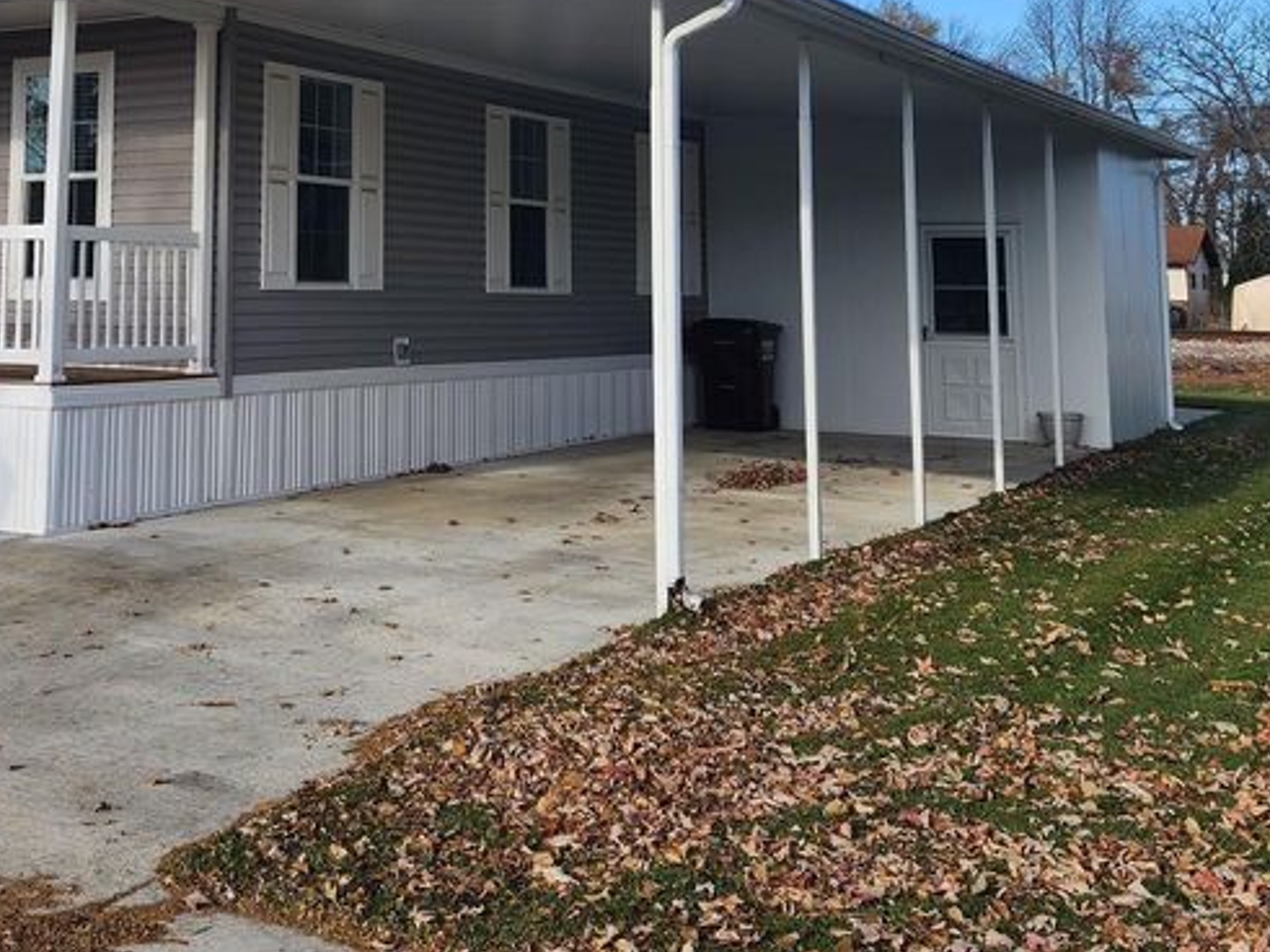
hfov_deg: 38.5
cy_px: 85
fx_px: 1761
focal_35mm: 48
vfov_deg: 29.0
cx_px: 300
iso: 12
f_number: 1.8
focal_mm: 6.4
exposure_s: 1/670
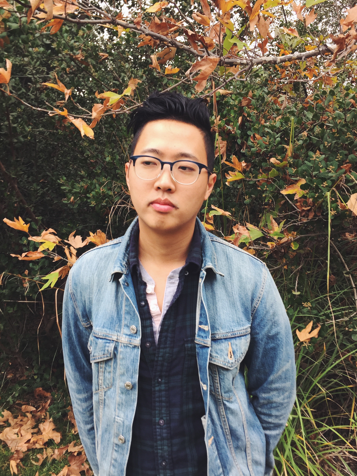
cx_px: 178
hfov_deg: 41.8
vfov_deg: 53.9
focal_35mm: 34
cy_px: 227
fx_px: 468
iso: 40
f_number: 2.2
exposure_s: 1/120
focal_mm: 4.15
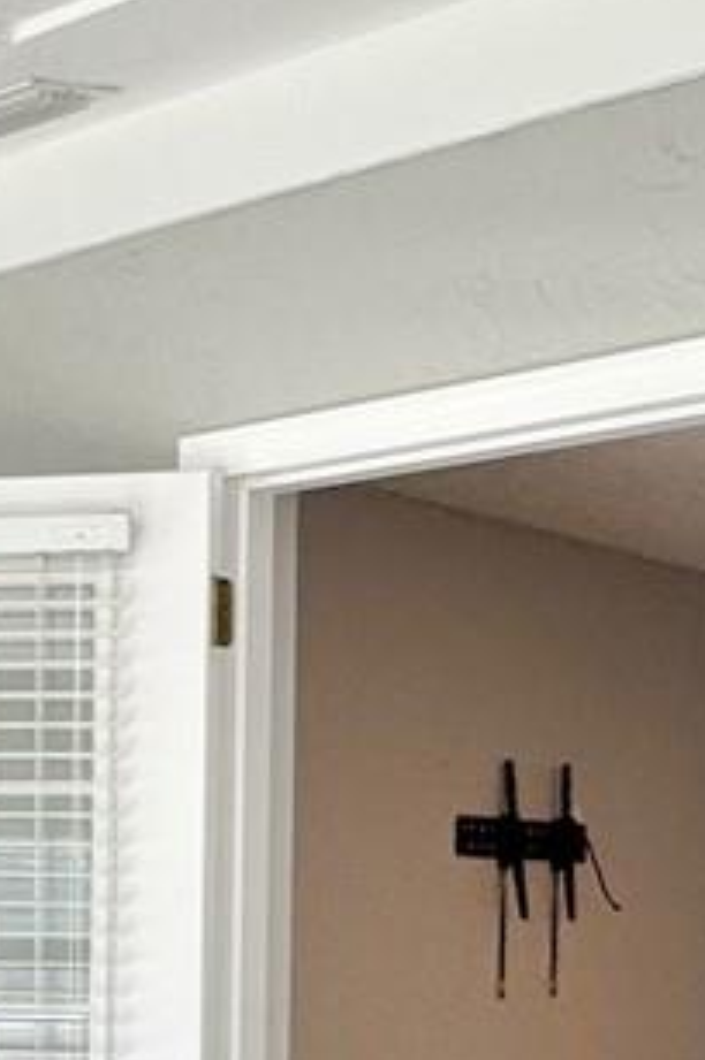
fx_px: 2237
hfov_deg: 17.2
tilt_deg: -3.3
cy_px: 1053
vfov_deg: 25.4
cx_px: -104
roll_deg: -0.3
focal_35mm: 76
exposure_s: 1/120
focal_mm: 2.22
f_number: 2.2
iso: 100
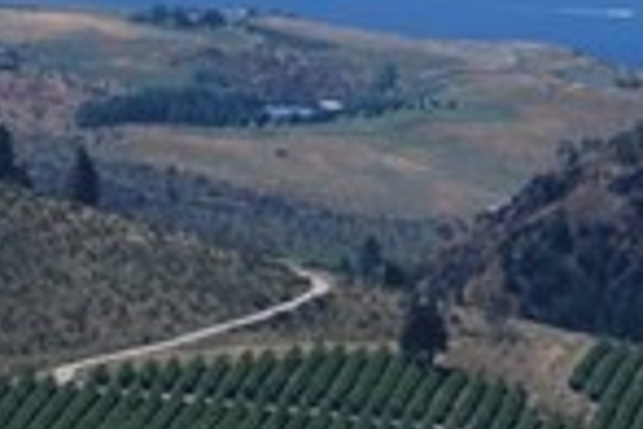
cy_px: -127
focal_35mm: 609
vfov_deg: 2.3
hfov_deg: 3.4
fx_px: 10871
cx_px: 1017
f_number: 6.3
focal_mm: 55
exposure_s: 1/160
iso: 100
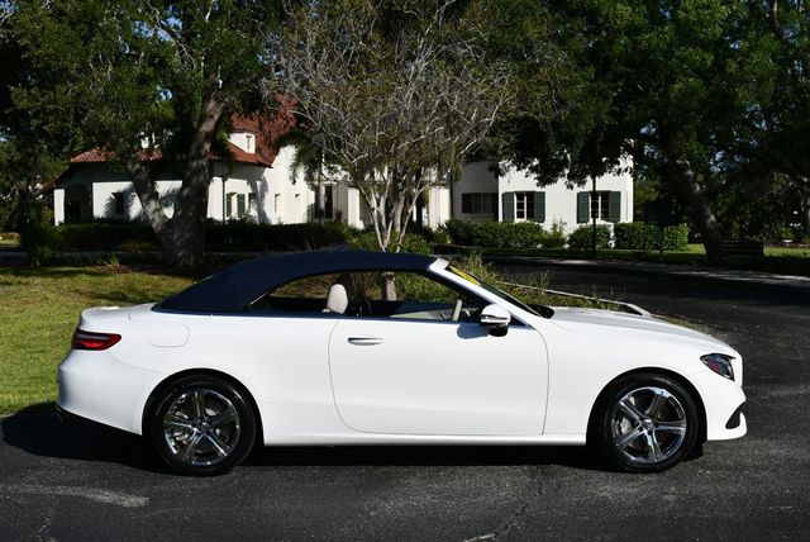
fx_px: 1081
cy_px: 271
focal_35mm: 48
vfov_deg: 28.1
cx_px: 405
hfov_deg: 41.1
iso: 100
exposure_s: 1/400
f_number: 10
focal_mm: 24
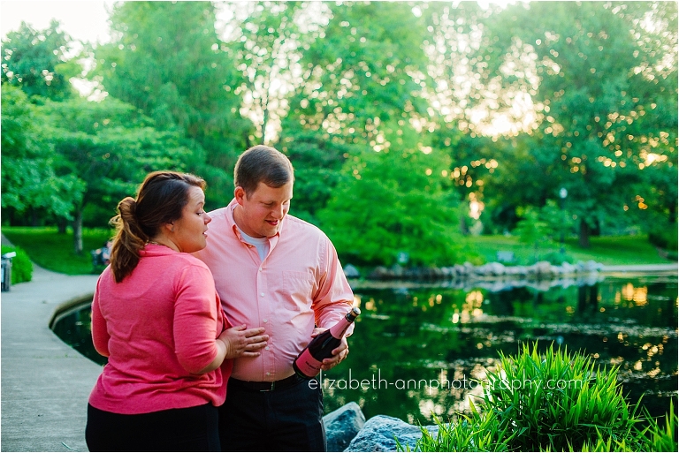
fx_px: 944
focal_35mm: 50
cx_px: 340
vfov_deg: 27.0
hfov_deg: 39.6
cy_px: 226
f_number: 2.5
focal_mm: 50
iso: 500
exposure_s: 1/200
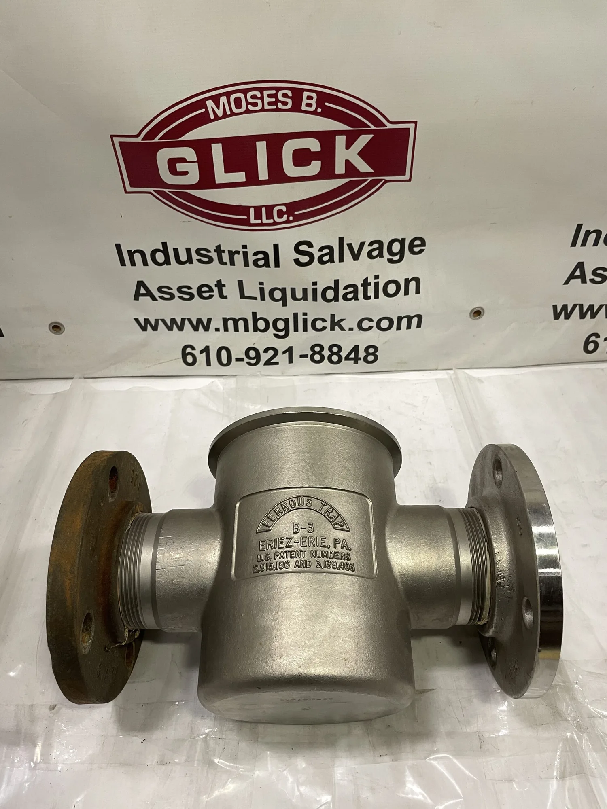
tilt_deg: -41.1
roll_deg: -1.1
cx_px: 304
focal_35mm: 26
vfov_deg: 67.3
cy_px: 404
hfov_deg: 53.1
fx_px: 608
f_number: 1.6
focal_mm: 4.2
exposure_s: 1/60
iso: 100
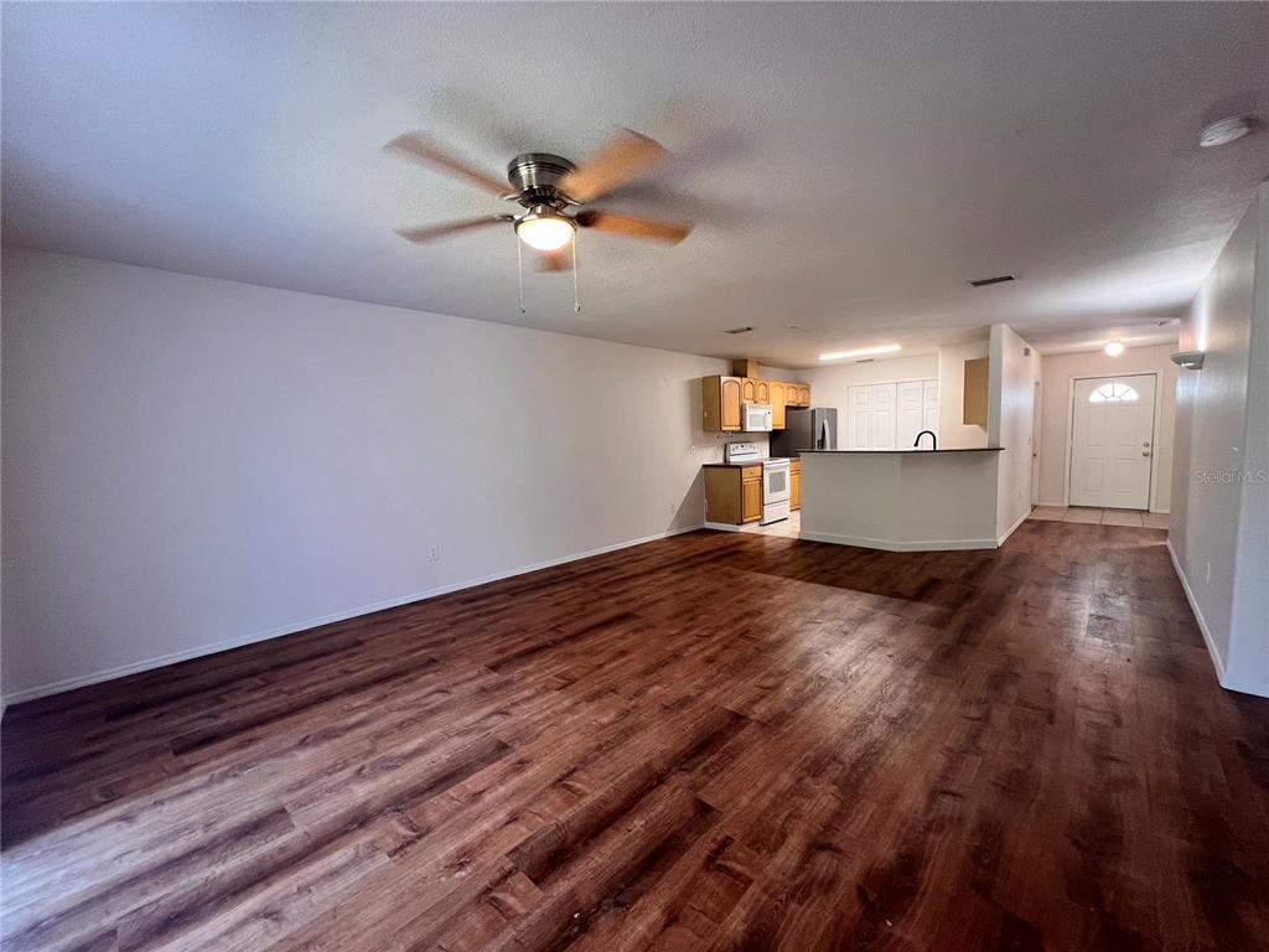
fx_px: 477
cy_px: 476
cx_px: 634
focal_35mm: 13
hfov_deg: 106.2
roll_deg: +1.2
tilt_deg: -4.5
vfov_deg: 89.9
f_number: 1.8
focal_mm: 1.57
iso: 200
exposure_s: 1/60
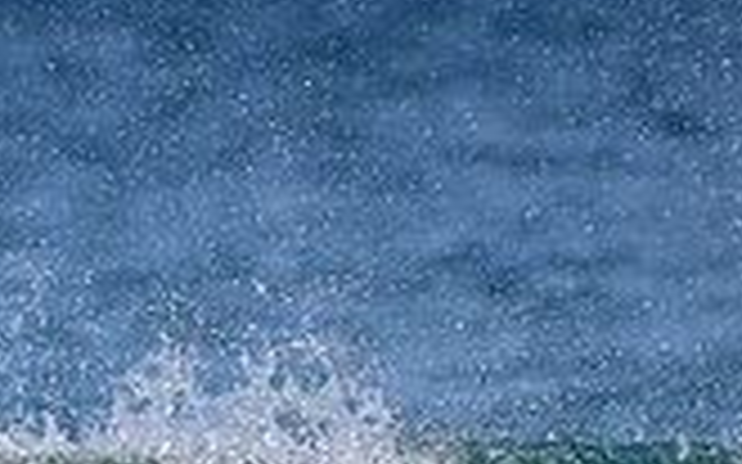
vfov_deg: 0.4
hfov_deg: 0.6
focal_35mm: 3590
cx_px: -522
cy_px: 764
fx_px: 72572
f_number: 11
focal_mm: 1000
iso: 1400
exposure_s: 1/2000
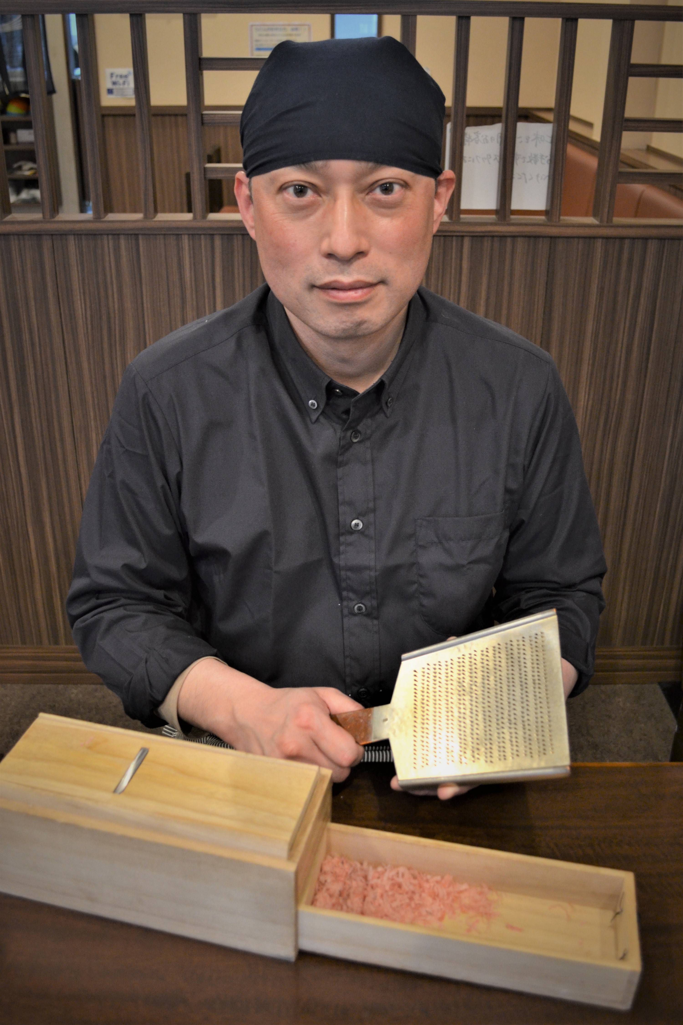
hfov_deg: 40.0
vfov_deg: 57.2
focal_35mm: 33
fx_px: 939
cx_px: 342
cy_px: 512
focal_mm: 22
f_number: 3.8
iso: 800
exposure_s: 1/50
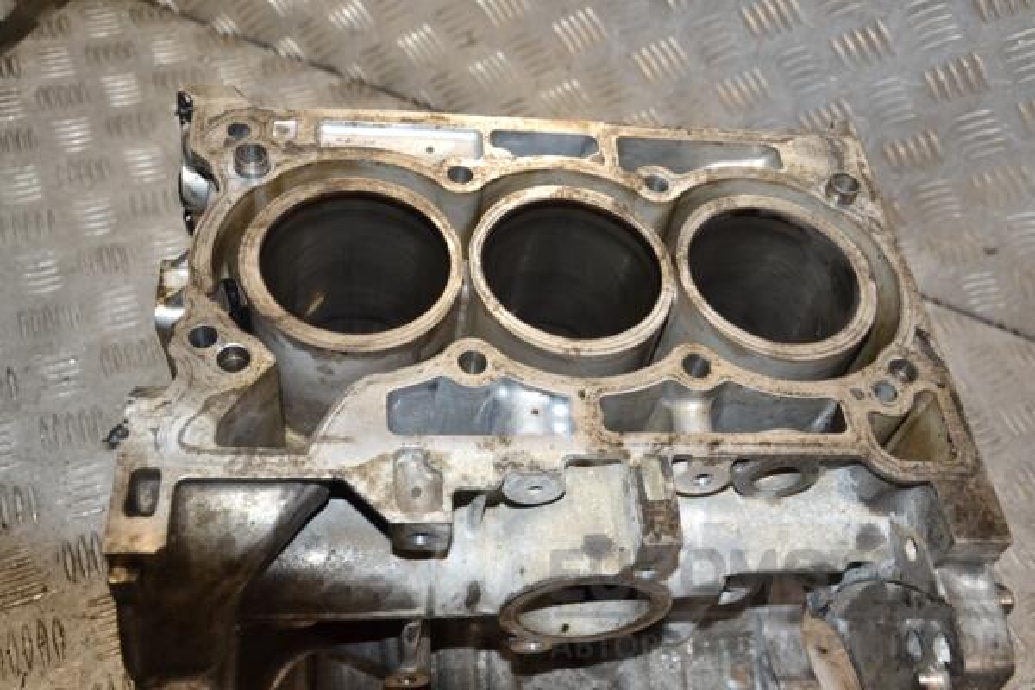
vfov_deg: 35.5
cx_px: 518
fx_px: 1078
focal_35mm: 38
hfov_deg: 51.3
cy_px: 345
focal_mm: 25
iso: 800
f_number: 5.6
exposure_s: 1/200
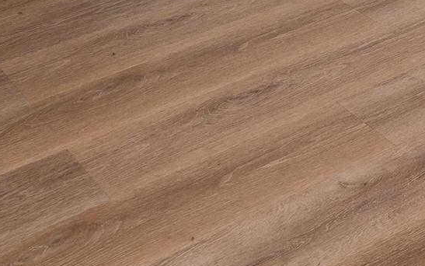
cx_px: 789
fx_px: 1100
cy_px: -434
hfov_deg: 17.3
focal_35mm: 95
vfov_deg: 10.9
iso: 100
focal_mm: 17
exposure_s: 2.5
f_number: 8
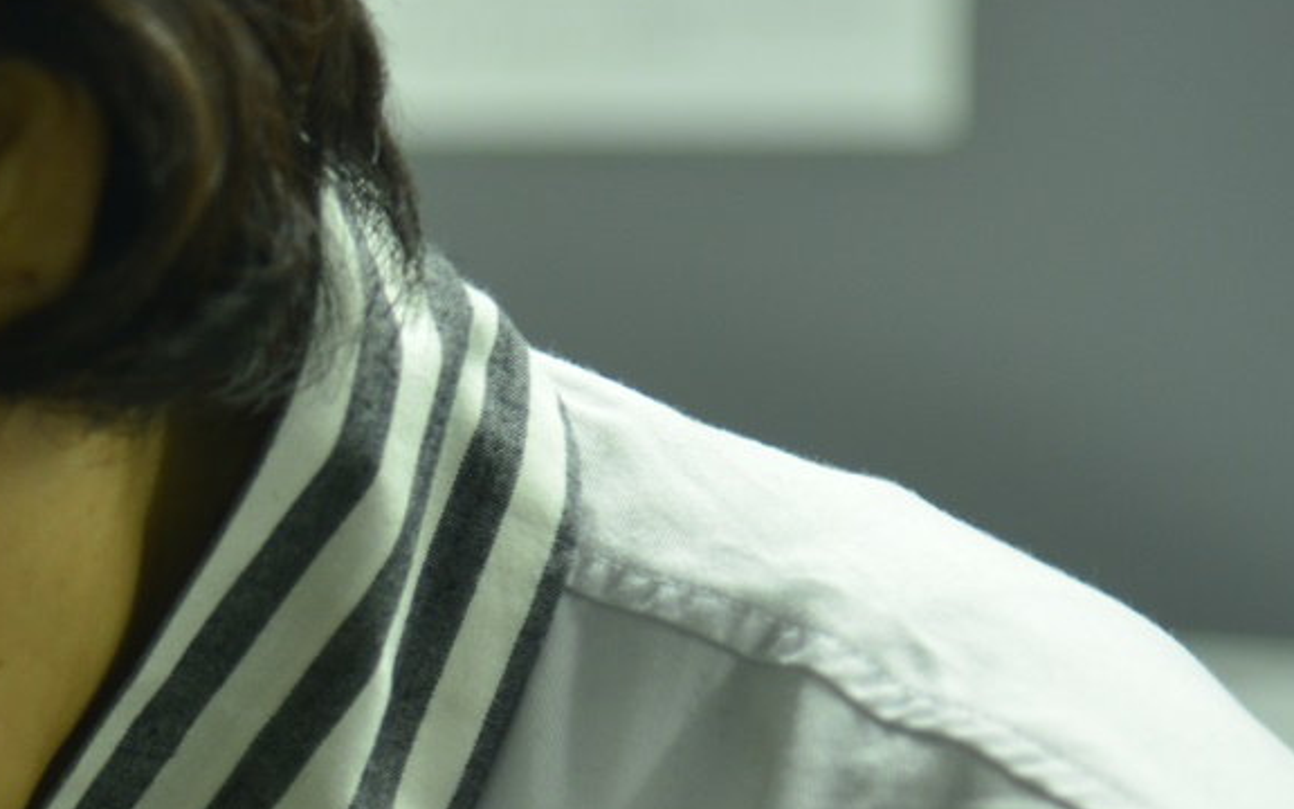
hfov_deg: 7.8
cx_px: -29
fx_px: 9486
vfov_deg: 4.9
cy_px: 993
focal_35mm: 269
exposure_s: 1/30
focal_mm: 95
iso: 800
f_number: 4
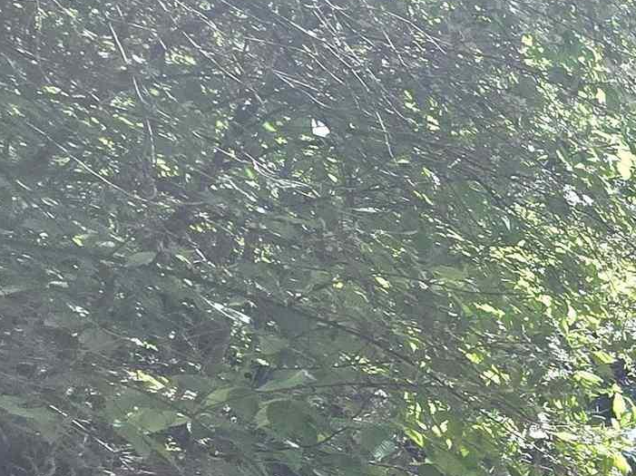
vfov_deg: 21.5
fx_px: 1047
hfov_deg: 18.2
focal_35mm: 57
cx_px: 1333
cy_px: 713
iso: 50
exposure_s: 1/1000
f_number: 2.2
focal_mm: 2.2
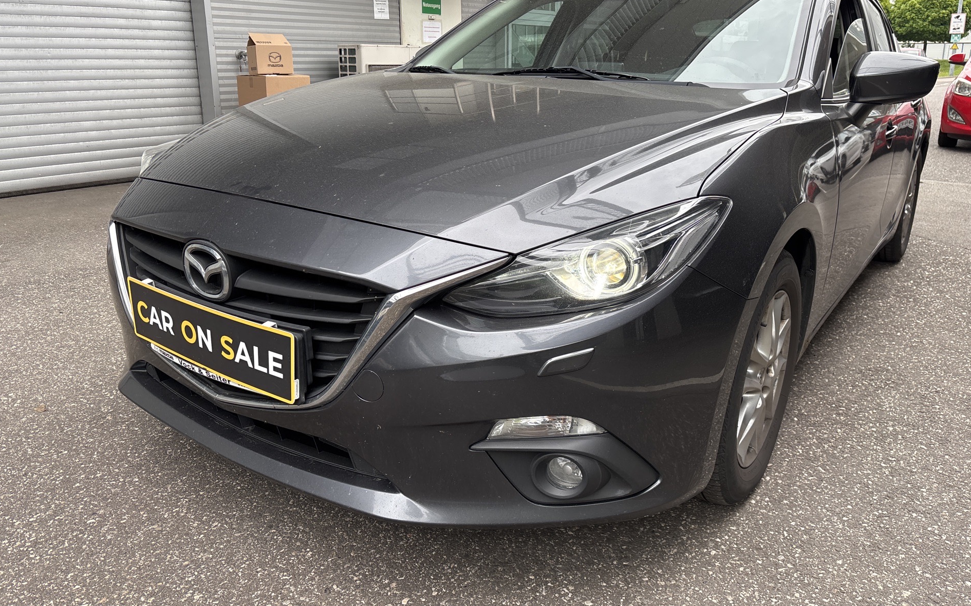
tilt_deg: -14.4
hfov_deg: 66.5
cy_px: 253
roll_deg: +1.0
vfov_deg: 44.4
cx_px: 488
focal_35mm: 28
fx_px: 741
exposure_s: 1/180
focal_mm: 5.96
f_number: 1.6
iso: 40
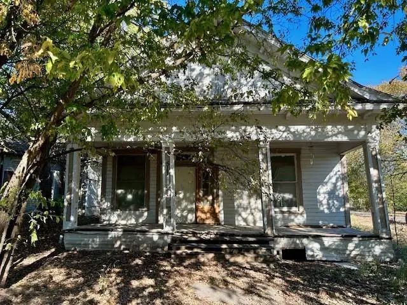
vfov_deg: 53.1
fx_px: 306
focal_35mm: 26
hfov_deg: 67.3
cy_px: 152
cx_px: 204
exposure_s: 1/674
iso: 50
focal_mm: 5.7
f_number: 1.5
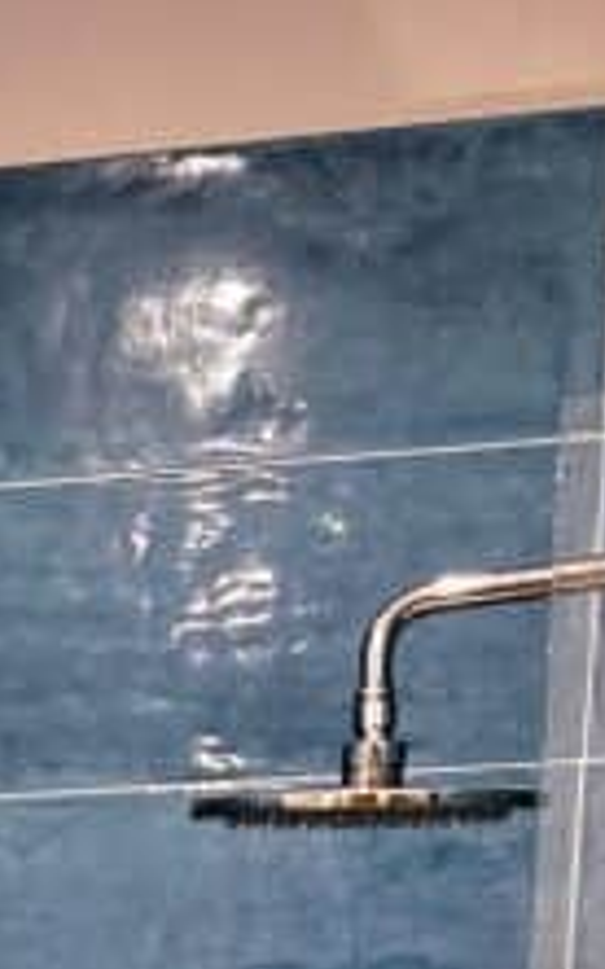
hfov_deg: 10.4
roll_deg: -0.3
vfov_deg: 13.6
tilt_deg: -13.6
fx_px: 3115
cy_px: 2232
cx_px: -535
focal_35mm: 118
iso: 250
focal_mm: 6.86
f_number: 1.78
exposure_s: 1/50
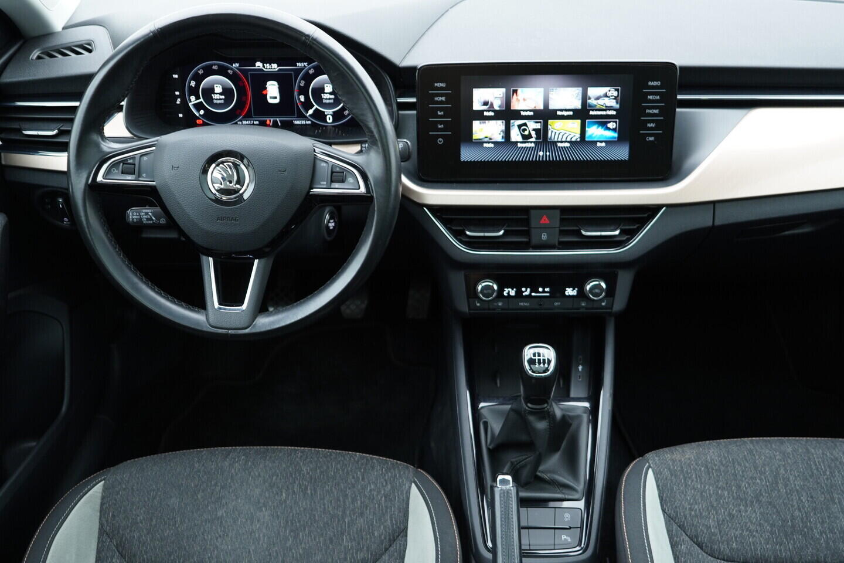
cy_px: 282
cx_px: 422
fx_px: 844
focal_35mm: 36
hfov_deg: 53.1
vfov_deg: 36.9
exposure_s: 1/40
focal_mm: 24
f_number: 2.8
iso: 320
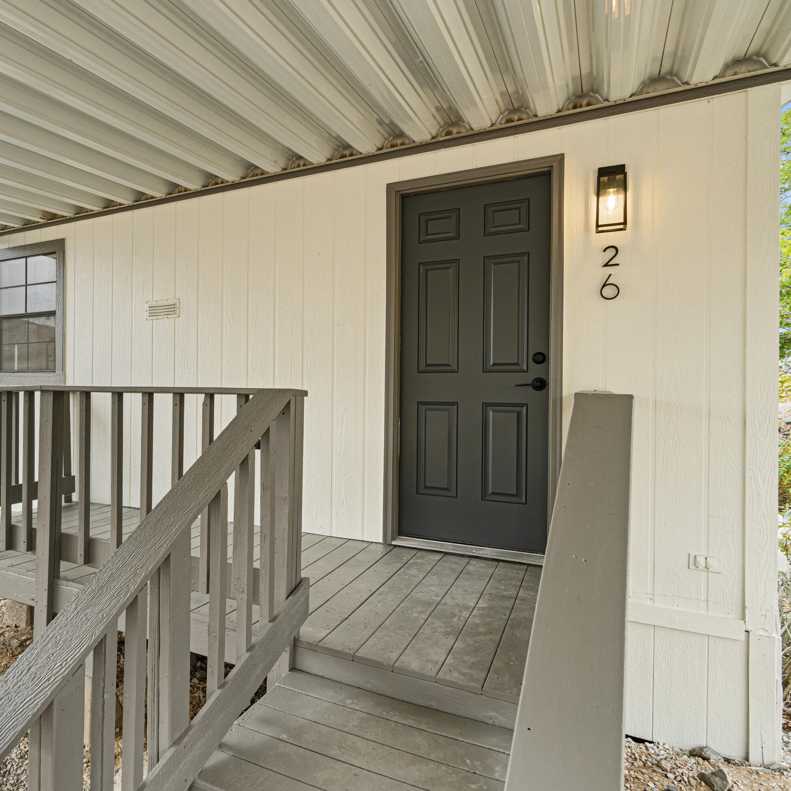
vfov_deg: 67.3
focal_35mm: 23
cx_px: 226
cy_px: 395
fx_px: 595
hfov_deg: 64.3
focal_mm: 12
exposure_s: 1/4
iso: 100
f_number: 8
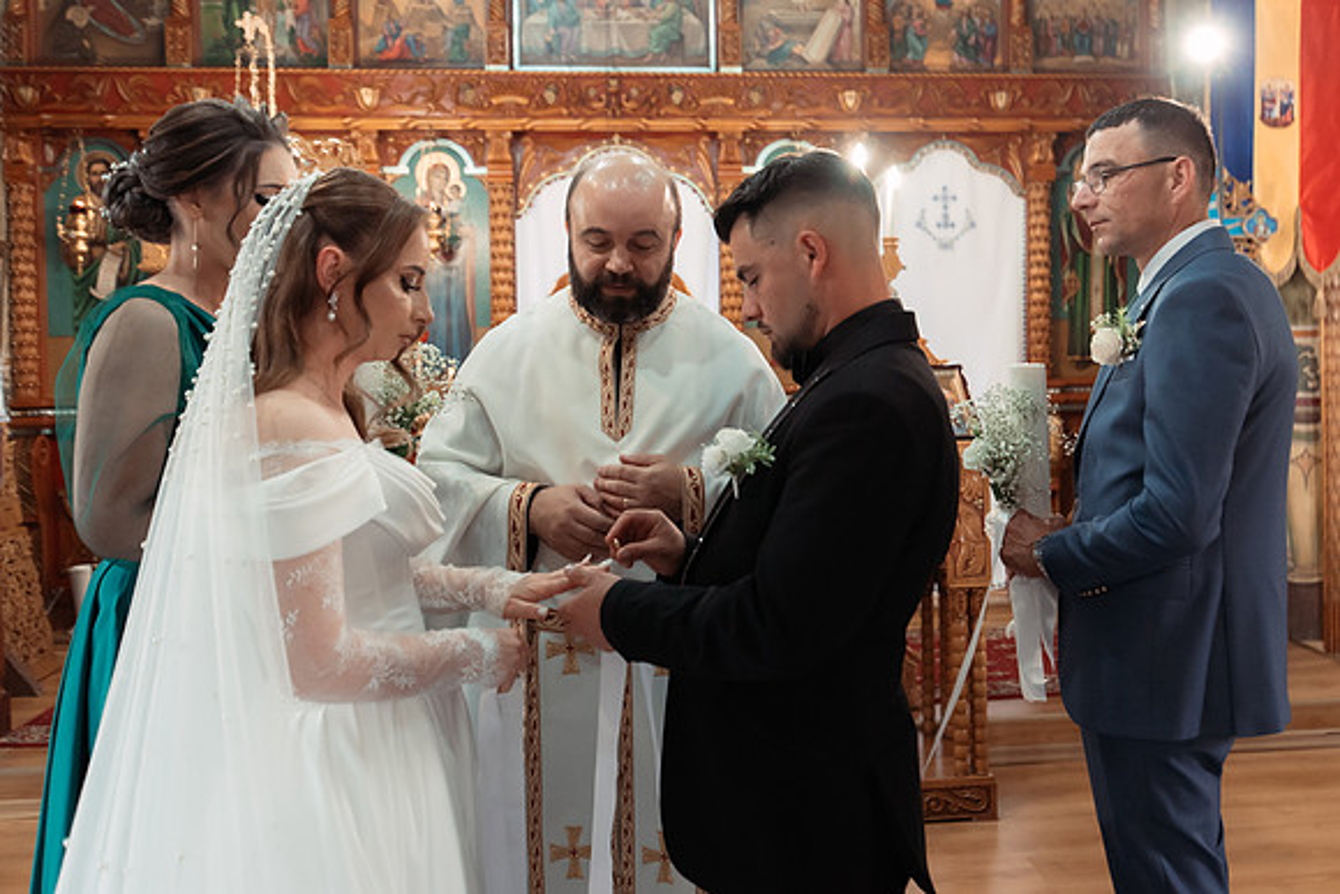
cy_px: 378
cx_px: 779
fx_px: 1310
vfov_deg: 37.6
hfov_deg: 53.9
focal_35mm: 35
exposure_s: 1/200
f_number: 3.2
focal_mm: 30
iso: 1600
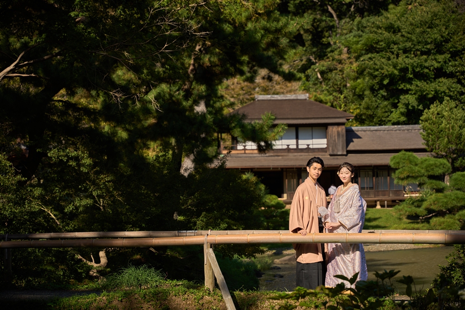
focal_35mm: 70
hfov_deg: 28.8
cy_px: 155
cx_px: 232
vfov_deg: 19.5
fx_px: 904
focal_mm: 70
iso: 100
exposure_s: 1/3200
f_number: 2.8
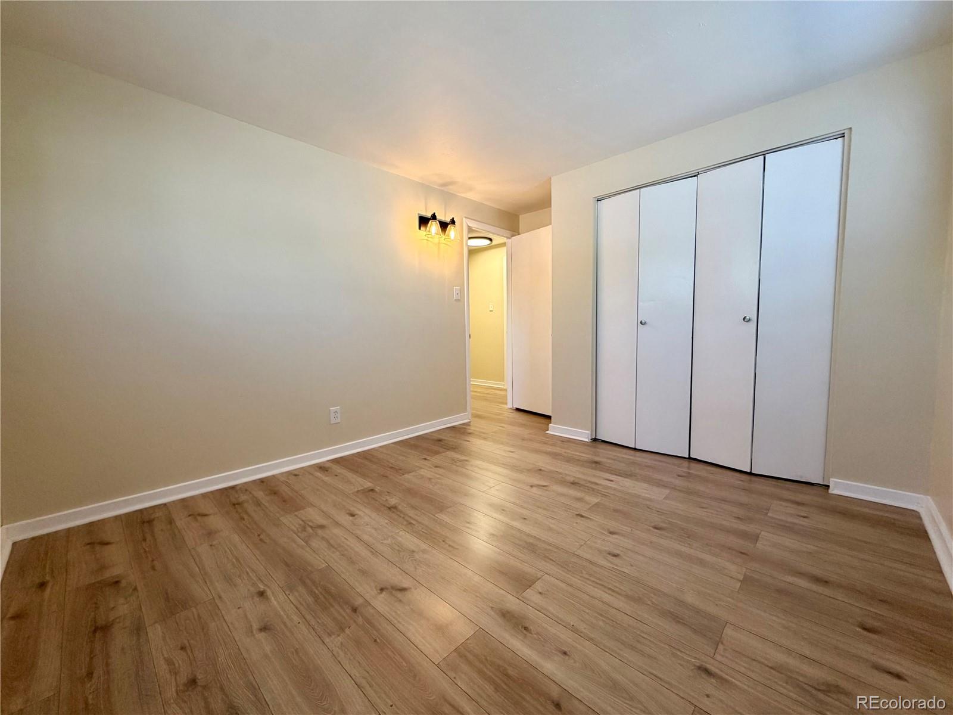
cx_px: 476
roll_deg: +0.6
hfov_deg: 102.1
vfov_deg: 85.7
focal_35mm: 14
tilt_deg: -4.3
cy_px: 358
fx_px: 385
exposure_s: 1/120
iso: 250
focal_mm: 2.22
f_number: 2.2
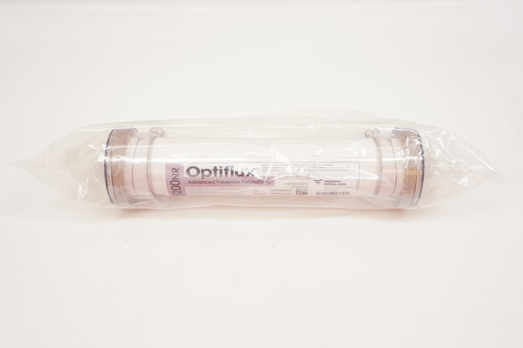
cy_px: 174
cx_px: 262
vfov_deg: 36.8
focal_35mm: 36
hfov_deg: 53.2
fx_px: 522
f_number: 7.1
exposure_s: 1/100
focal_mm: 24
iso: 800
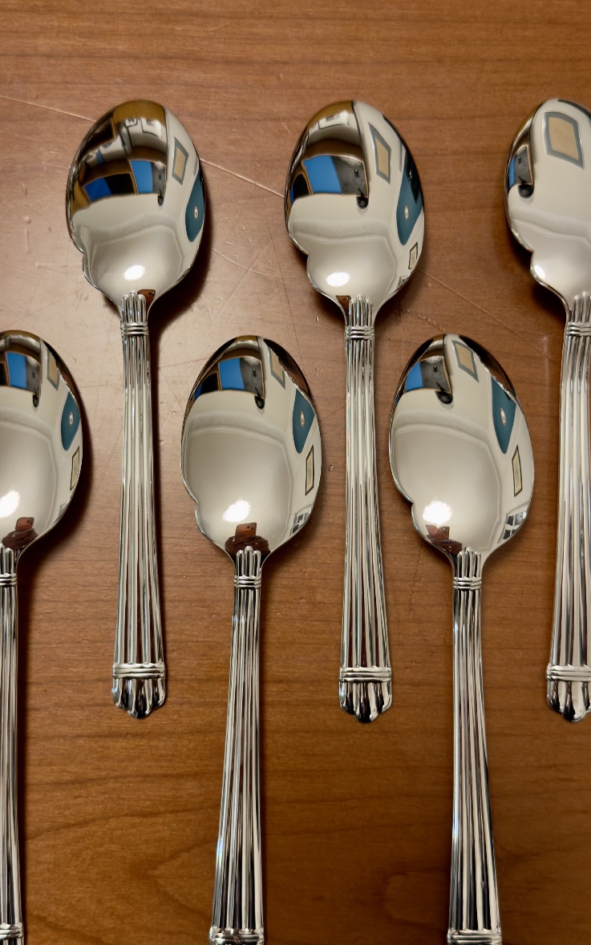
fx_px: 1056
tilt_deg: -84.0
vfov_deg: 48.2
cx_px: 295
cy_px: 474
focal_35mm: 41
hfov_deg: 31.3
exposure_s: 1/50
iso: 250
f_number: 1.78
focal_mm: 6.76
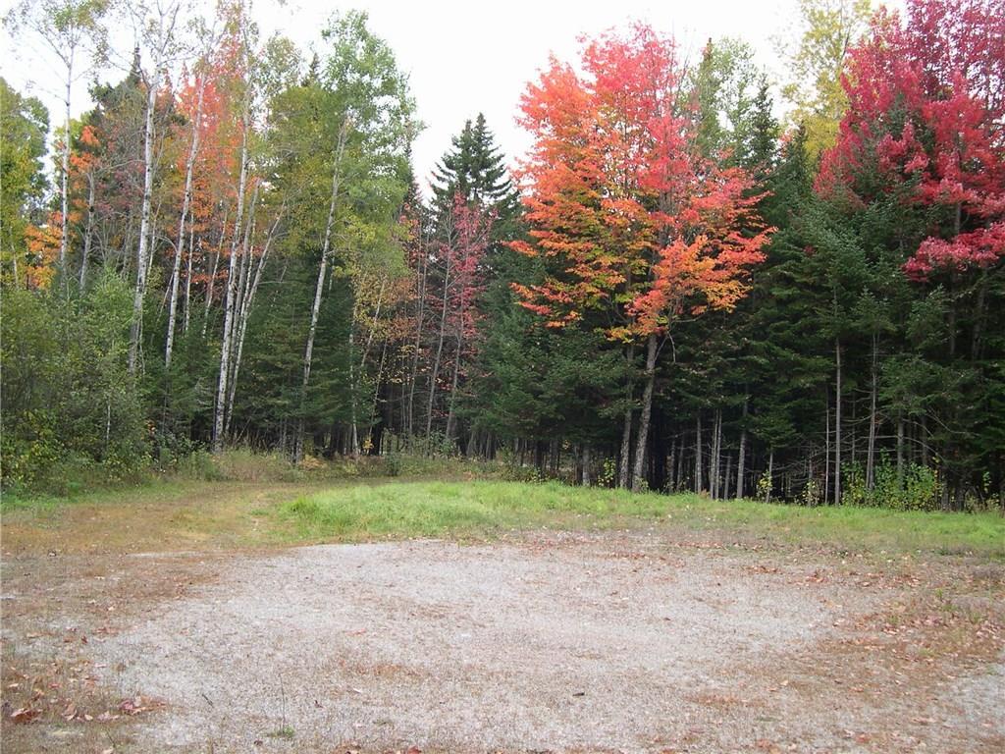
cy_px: 377
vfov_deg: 37.7
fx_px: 1103
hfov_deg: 49.0
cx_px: 502
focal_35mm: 38
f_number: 2.8
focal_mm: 8
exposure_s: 1/164
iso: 100
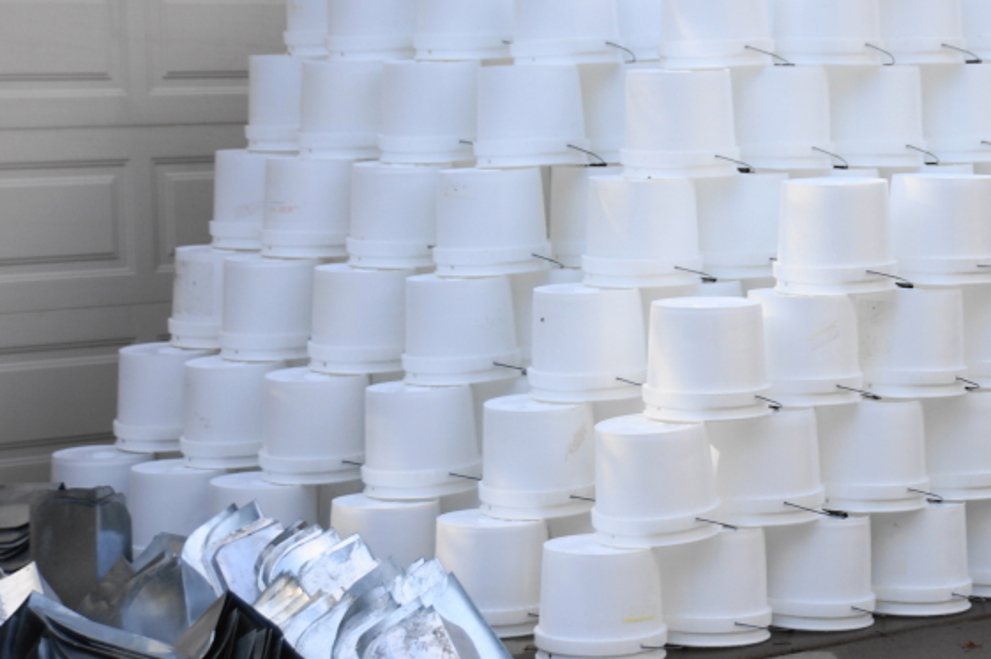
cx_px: 878
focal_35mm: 107
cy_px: 219
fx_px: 2943
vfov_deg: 12.8
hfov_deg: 18.8
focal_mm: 40
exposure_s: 1/100
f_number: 5.6
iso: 100
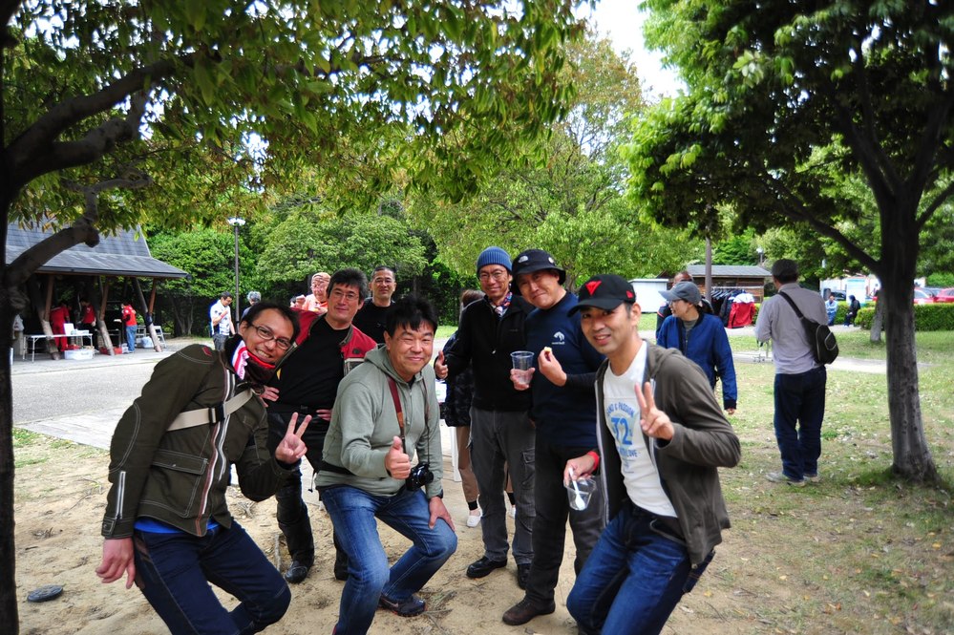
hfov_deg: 81.2
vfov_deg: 59.4
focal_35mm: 21
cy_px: 318
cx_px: 477
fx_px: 556
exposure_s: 1/125
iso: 200
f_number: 3.8
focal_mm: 21
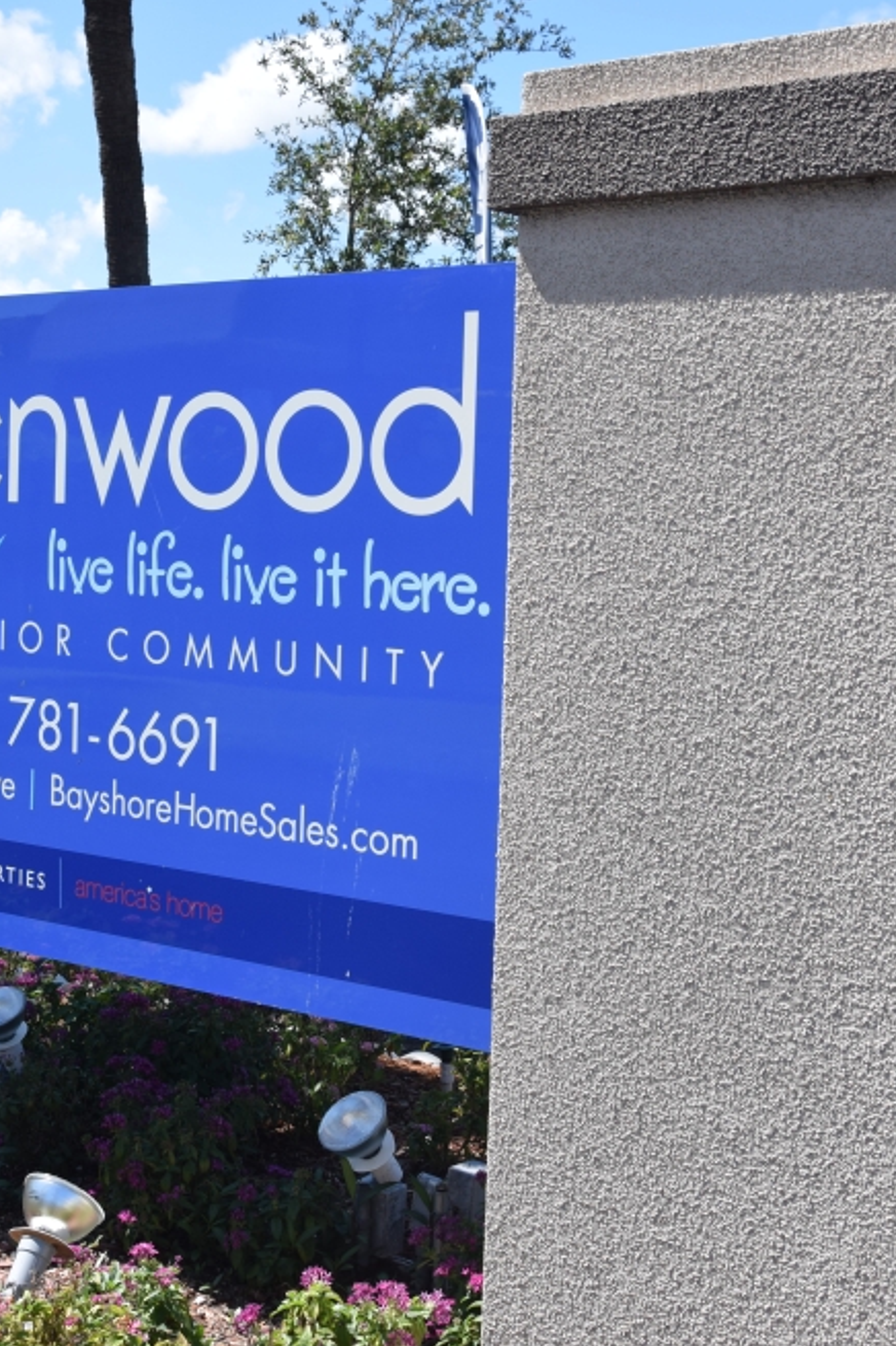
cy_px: 671
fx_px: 2055
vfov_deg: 36.3
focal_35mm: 55
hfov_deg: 24.3
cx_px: 220
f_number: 9
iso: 200
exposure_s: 1/320
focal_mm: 24
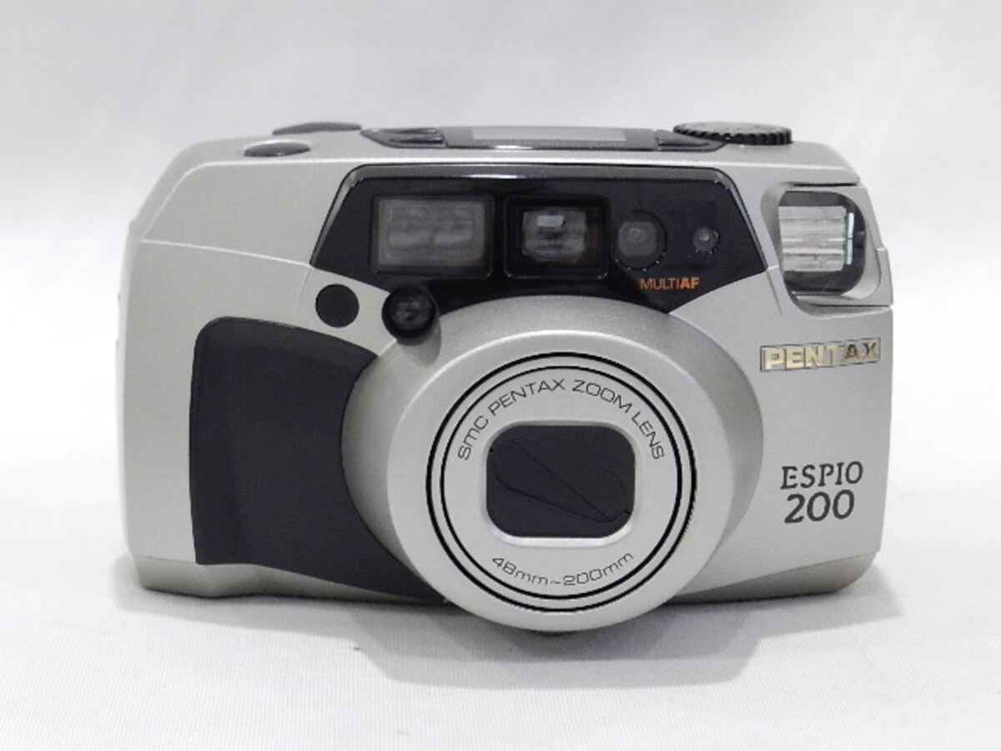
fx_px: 2429
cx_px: 500
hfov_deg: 23.3
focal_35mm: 84
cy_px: 376
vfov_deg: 17.6
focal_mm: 14.9
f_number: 4.4
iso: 800
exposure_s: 1/50
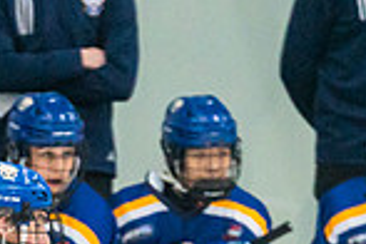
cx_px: 61
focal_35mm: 970
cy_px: 558
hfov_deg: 2.1
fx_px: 9861
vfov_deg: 1.4
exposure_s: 1/1250
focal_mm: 194
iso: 3200
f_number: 2.8
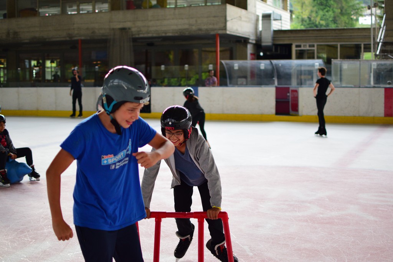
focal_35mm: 52
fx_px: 573
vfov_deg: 25.8
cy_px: 131
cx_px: 196
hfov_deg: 37.8
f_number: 1.8
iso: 640
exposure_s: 1/1000
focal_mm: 35
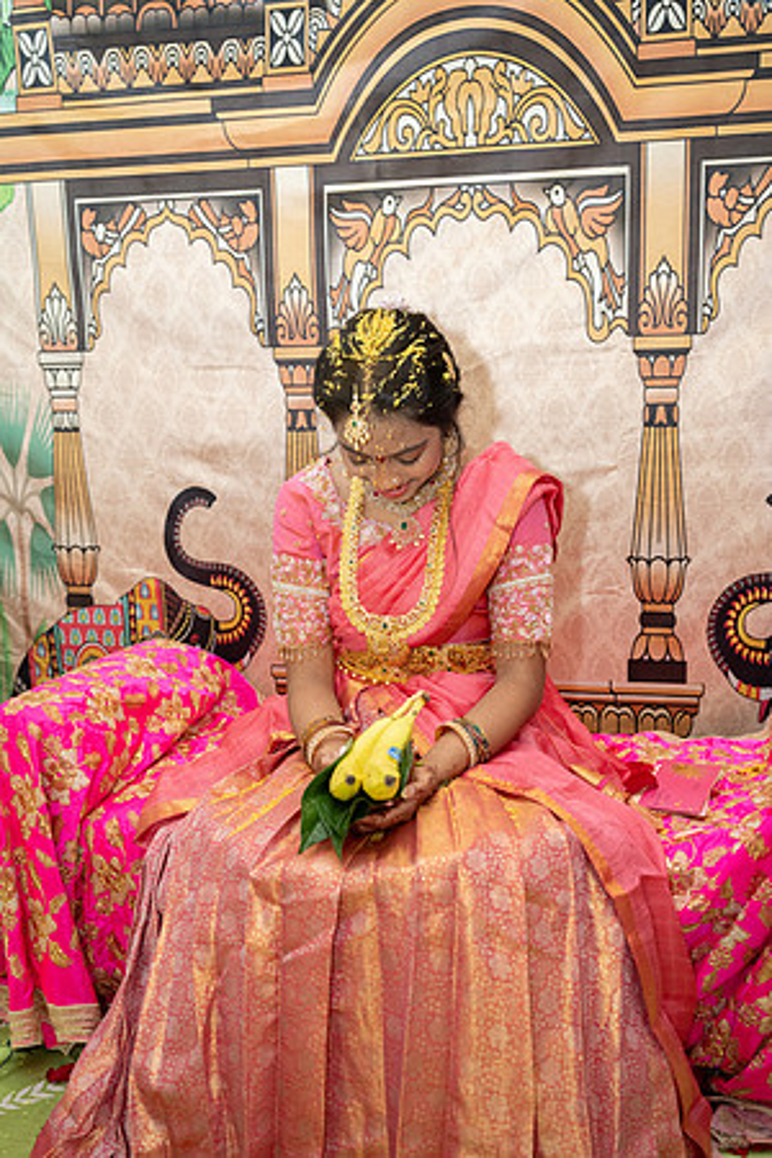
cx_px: 386
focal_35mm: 36
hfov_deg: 36.9
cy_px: 579
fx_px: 1158
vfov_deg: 53.1
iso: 1000
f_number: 4
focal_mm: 36
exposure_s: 1/160
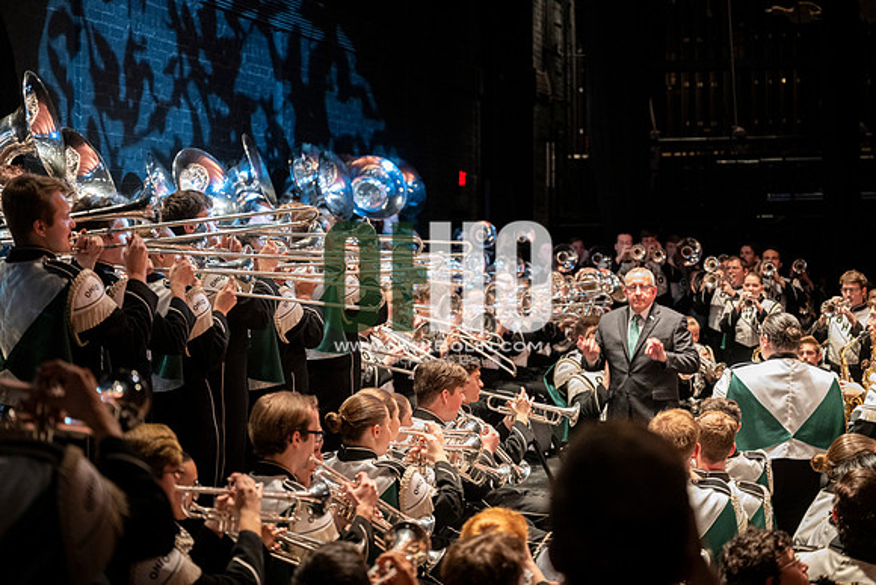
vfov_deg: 19.5
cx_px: 438
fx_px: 1704
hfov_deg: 28.8
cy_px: 292
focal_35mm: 70
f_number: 2.8
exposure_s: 1/60
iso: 3200
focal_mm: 70
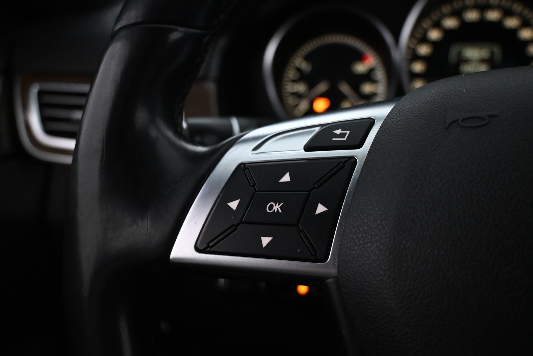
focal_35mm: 32
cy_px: 178
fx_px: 466
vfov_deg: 41.7
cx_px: 266
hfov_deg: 59.5
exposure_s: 1/60
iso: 3200
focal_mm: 21
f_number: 4
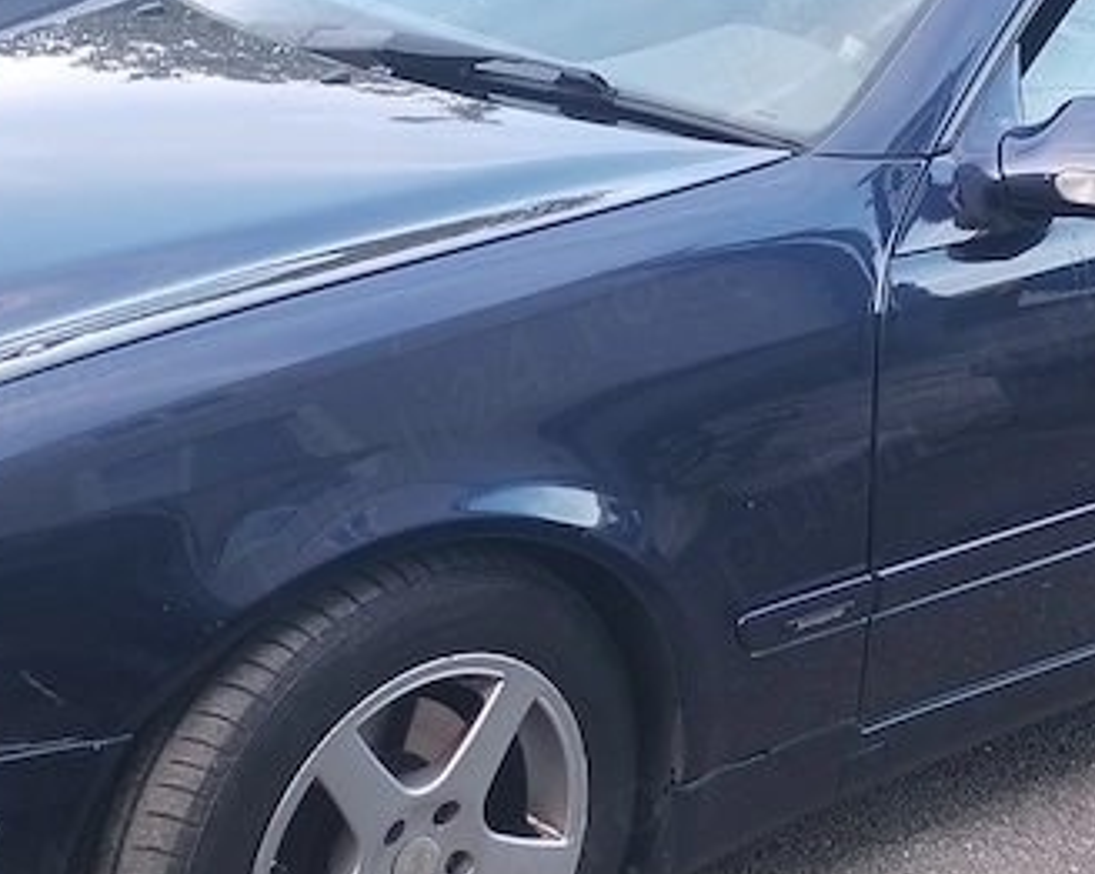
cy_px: 460
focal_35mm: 75
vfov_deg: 20.4
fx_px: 2429
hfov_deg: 25.3
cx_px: 684
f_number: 1.8
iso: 234
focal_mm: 4.75
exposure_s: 1/50
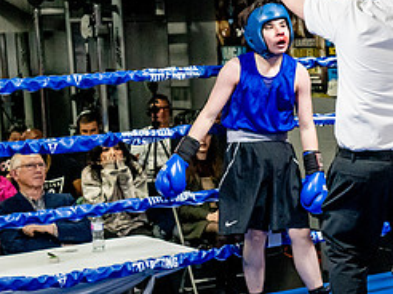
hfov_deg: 16.2
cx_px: 449
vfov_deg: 12.5
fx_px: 1338
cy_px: 146
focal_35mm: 118
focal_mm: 35
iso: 5000
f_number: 2.8
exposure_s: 1/800
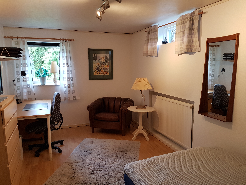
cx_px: 123
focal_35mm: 26
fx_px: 185
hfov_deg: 67.3
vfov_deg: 53.1
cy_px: 92
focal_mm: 4.2
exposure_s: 1/50
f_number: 1.7
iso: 100
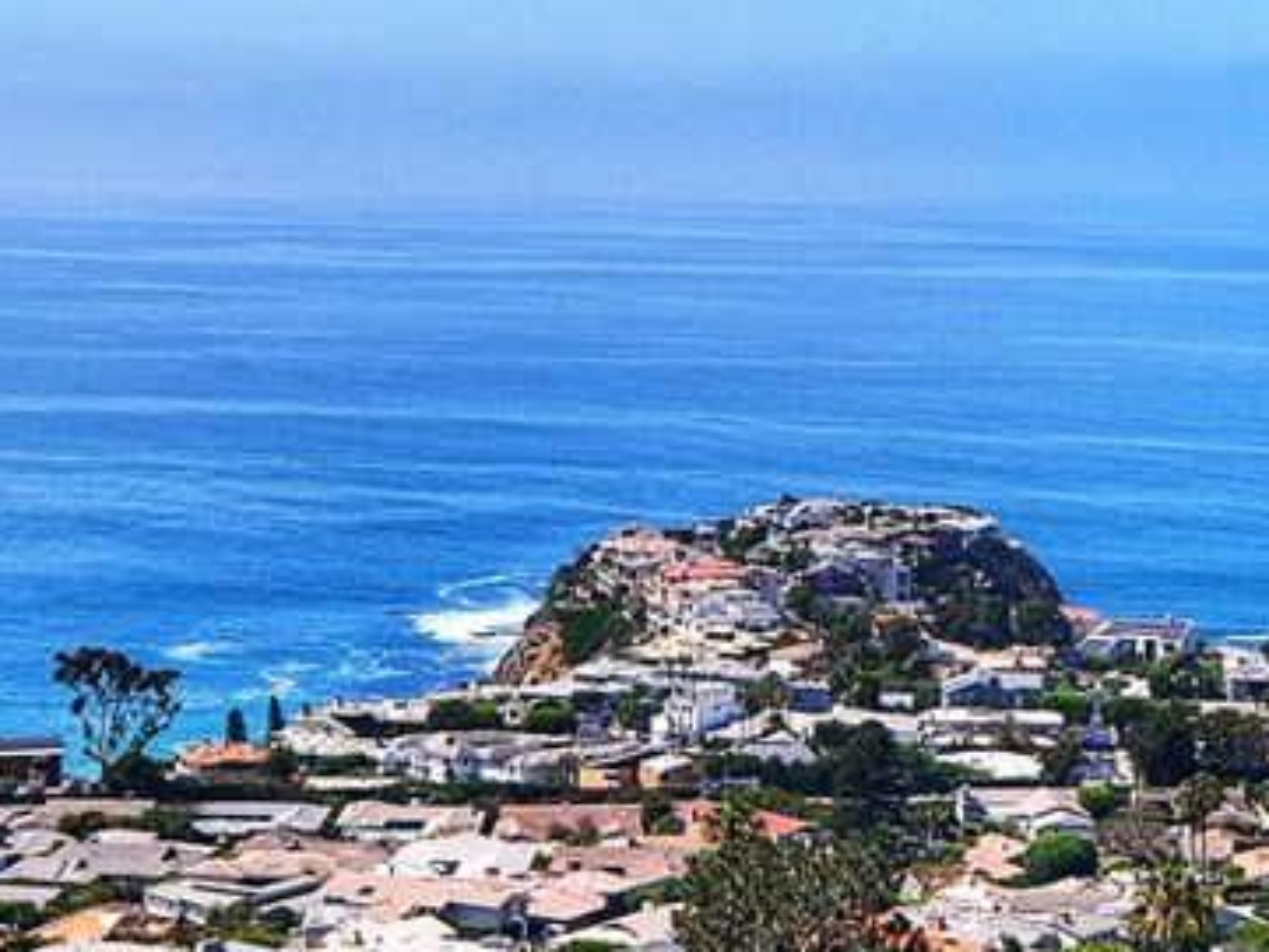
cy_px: 292
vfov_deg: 15.1
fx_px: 3594
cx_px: 946
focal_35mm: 98
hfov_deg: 19.9
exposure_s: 1/640
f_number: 8
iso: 200
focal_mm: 24
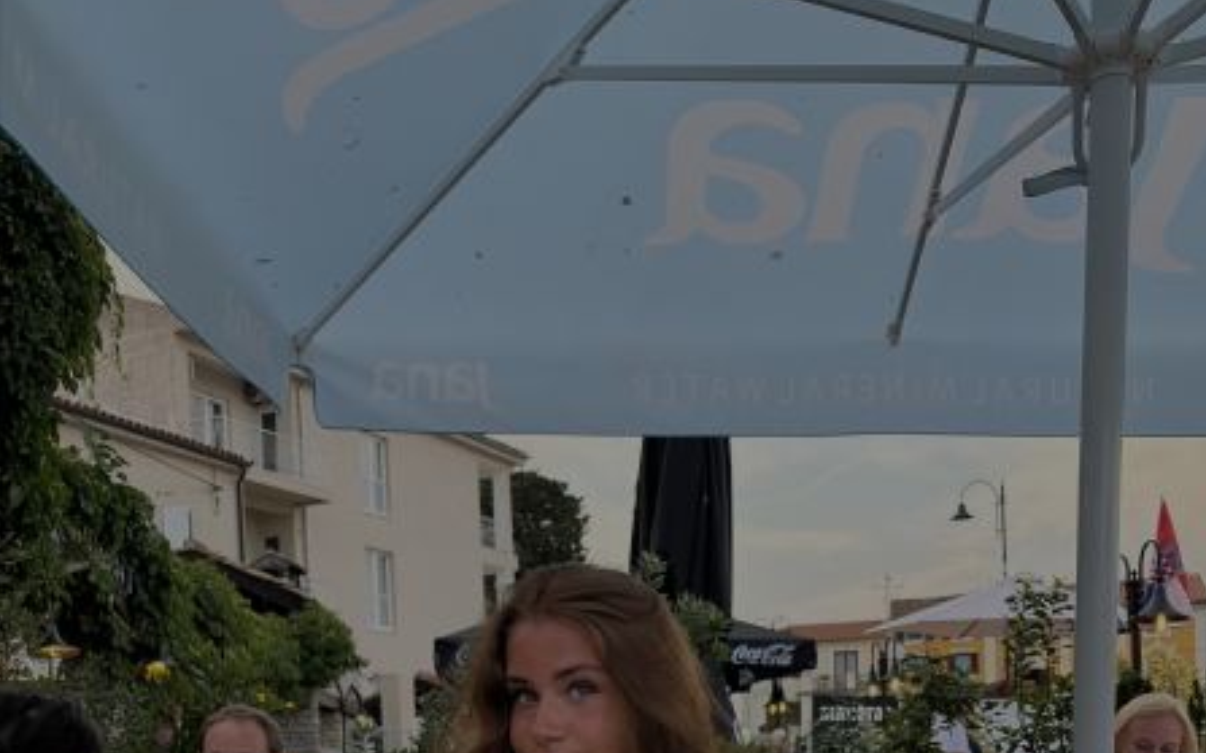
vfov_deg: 31.4
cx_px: 604
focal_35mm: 37
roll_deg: +1.7
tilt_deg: -1.1
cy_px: 777
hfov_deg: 52.8
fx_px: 1216
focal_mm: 5.96
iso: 250
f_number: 1.6
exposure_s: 1/756
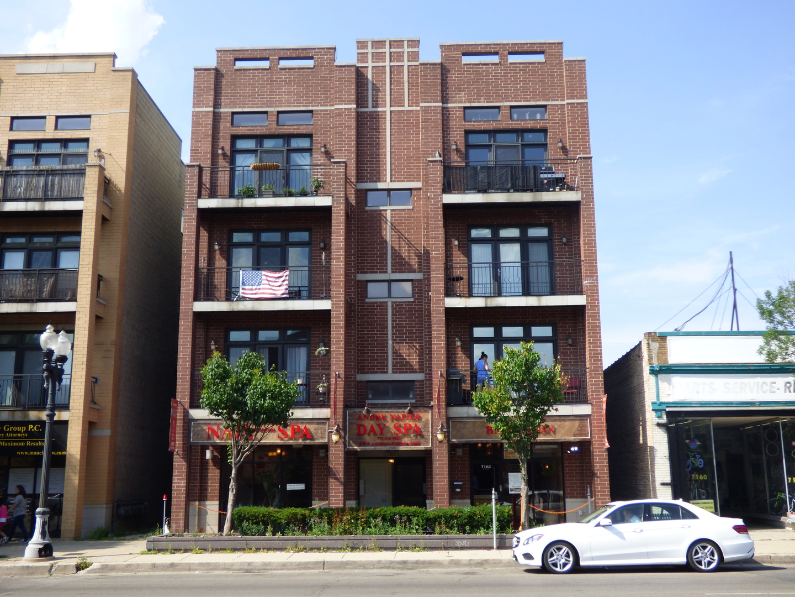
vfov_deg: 38.7
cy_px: 298
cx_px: 398
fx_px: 850
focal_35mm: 37
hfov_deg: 50.1
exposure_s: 1/500
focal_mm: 6.47
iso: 100
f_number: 3.5
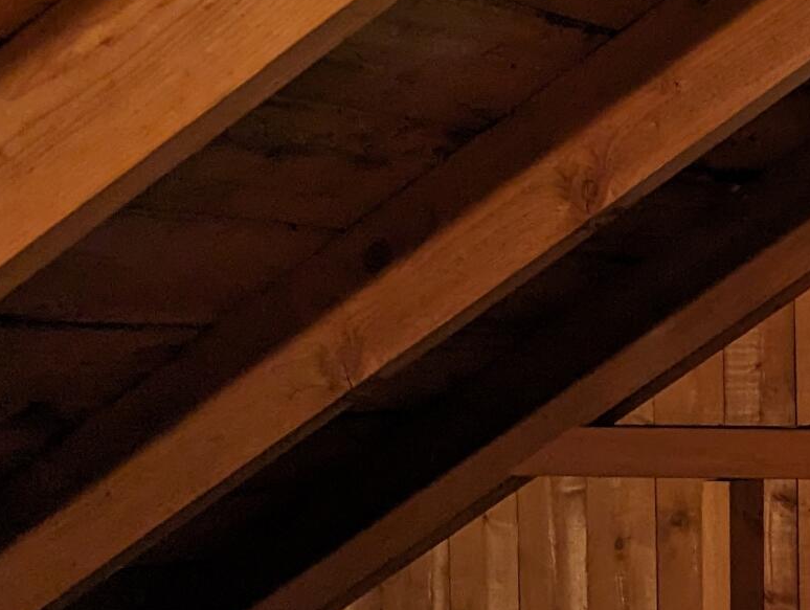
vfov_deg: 15.8
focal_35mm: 93
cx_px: 1481
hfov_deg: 17.1
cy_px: 513
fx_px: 2180
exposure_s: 1/24
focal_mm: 6.81
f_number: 1.85
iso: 82
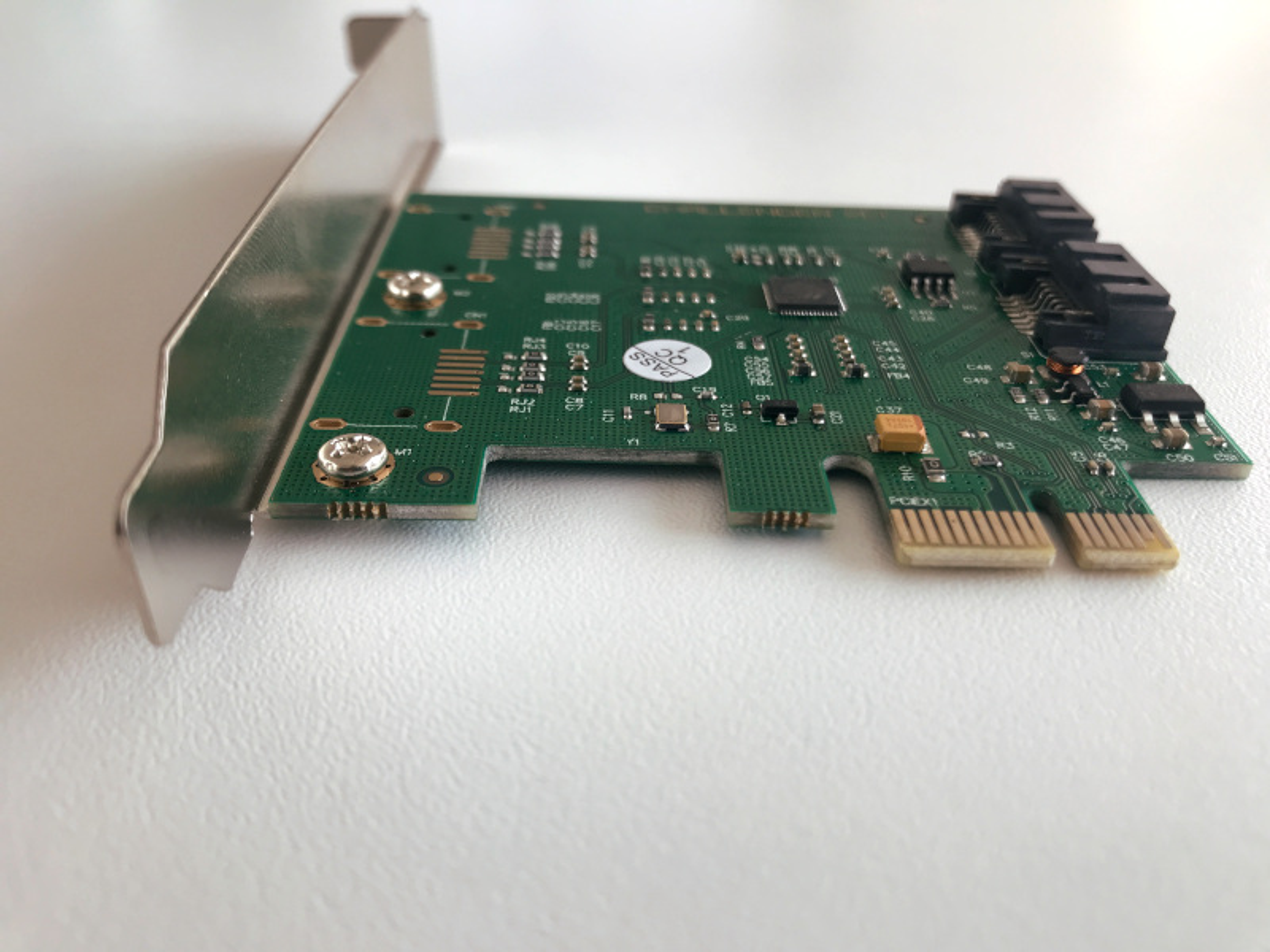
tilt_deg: -31.5
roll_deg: -0.7
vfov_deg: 49.7
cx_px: 635
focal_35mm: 28
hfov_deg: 63.4
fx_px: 1027
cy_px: 476
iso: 20
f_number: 1.8
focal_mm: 3.99
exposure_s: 1/100
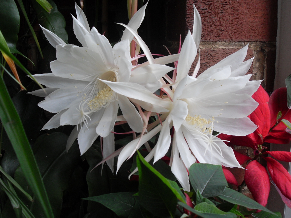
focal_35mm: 38
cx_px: 145
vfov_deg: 37.7
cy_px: 109
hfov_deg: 49.0
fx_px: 319
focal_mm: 6.3
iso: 100
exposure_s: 1/45
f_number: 2.8
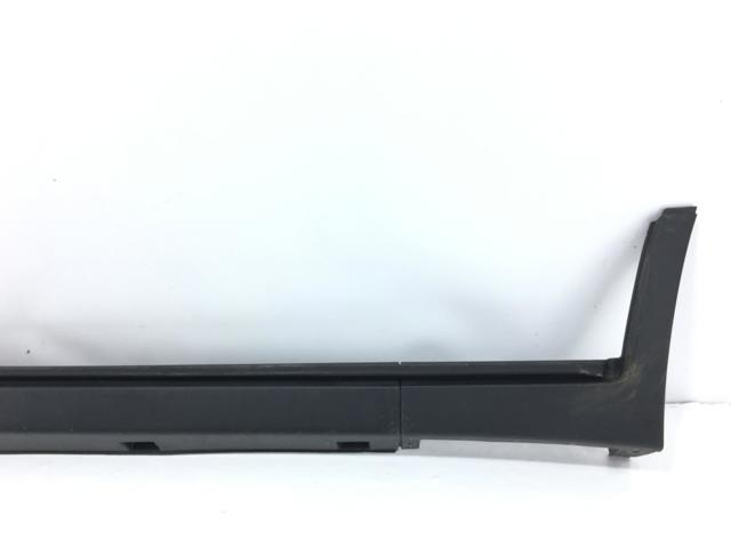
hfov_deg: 61.7
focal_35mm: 29
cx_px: 366
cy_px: 274
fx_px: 612
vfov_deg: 48.2
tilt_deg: -29.3
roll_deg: +3.2
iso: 25
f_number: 2.2
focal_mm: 4.15
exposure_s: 1/137
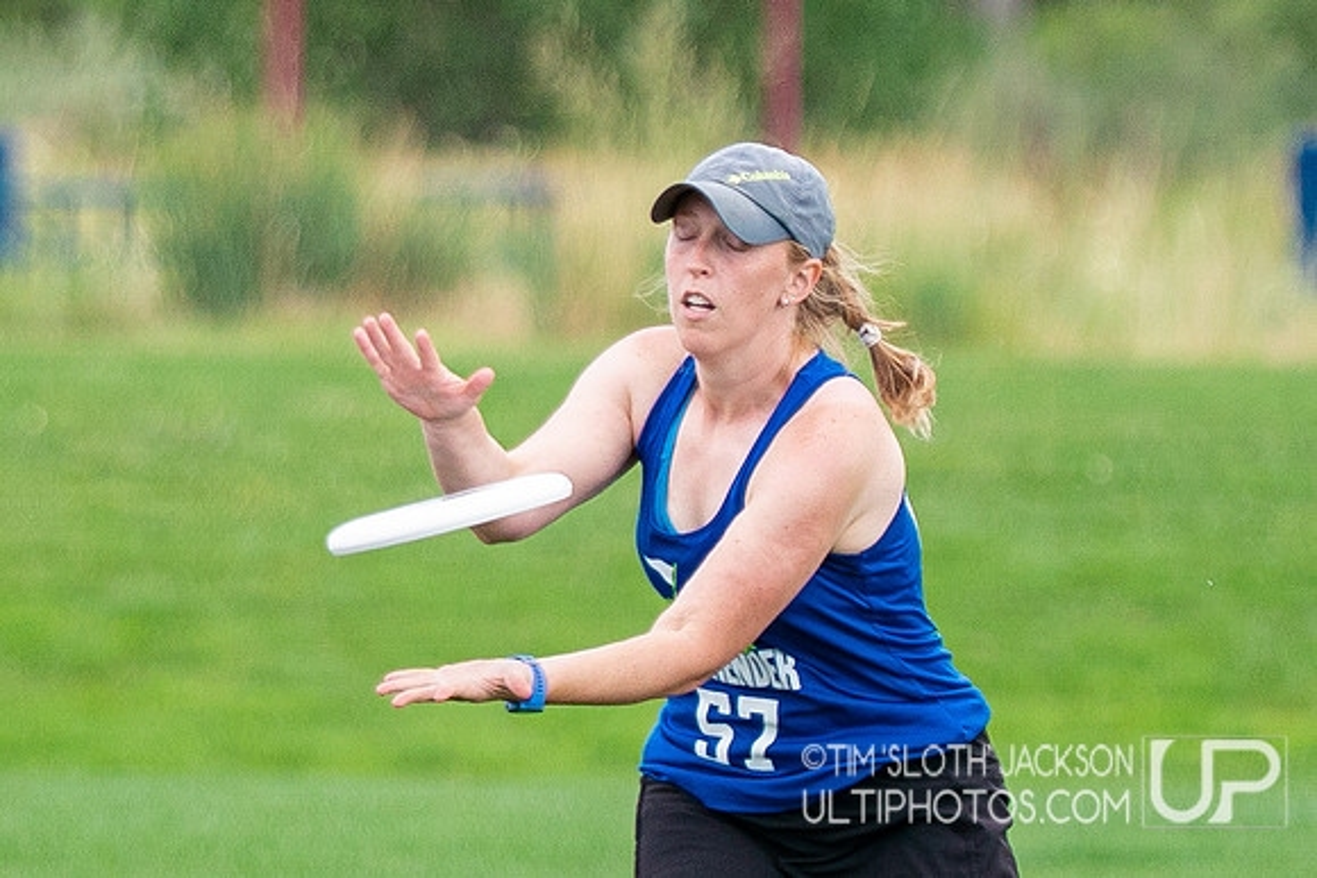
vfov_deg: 1.5
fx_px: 32983
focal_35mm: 901
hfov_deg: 2.3
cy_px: 421
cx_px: 429
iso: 400
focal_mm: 200
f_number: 2.8
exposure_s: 1/1600
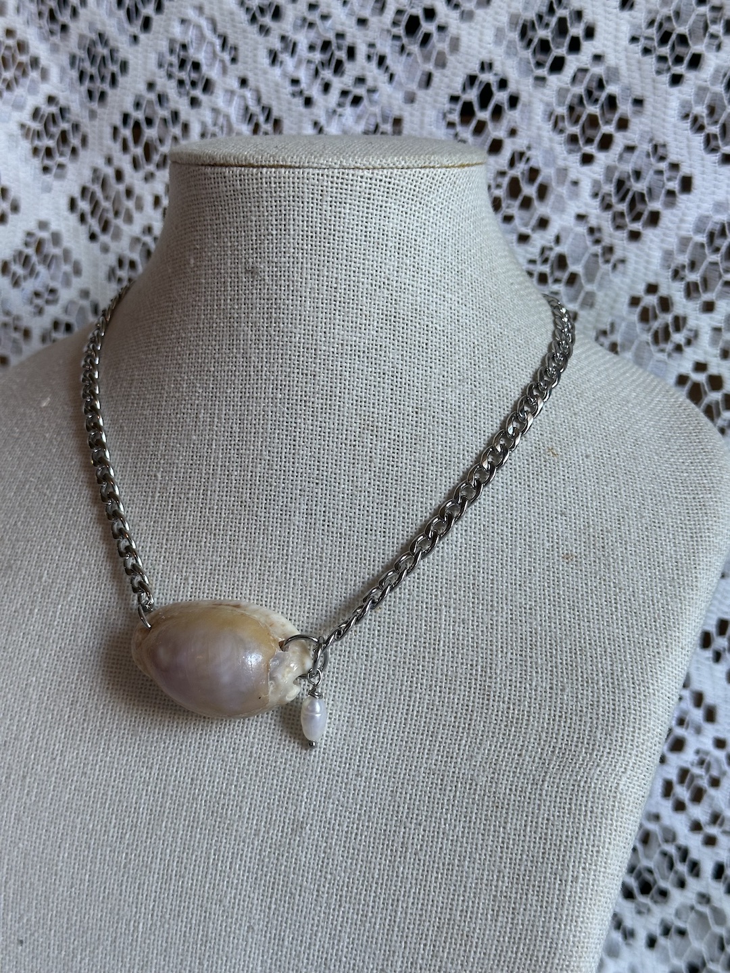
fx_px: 1350
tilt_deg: -11.1
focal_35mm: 48
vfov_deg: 39.7
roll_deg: +1.3
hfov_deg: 30.3
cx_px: 365
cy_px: 486
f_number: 1.78
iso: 64
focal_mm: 6.86
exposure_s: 1/50
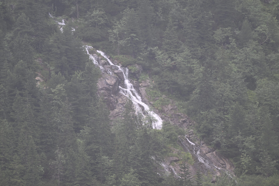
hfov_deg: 3.4
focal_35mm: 600
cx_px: 140
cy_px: 93
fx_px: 4650
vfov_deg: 2.3
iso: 640
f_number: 6.3
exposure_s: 1/640
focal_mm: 600
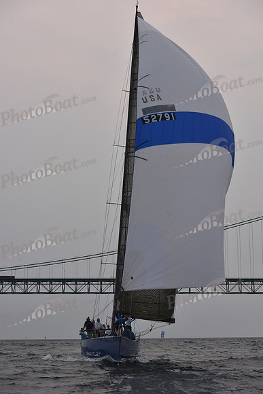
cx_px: 132
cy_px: 197
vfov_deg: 28.8
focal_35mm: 70
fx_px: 767
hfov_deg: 19.5
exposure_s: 1/640
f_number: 6.3
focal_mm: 70
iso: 250
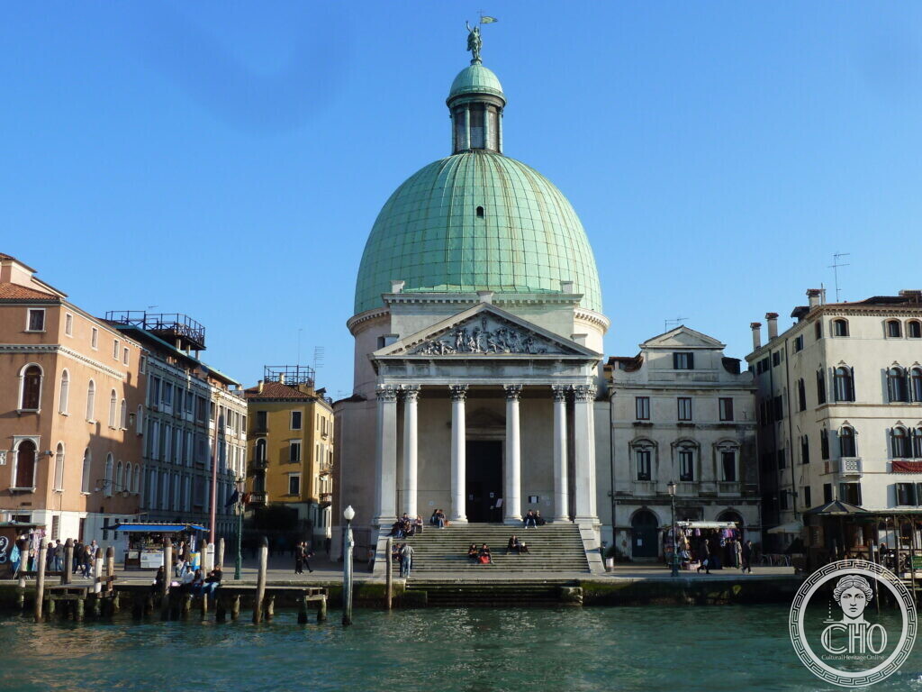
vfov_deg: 36.0
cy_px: 346
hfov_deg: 46.8
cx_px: 461
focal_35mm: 40
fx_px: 1065
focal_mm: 6.5
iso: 80
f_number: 4
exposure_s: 1/400
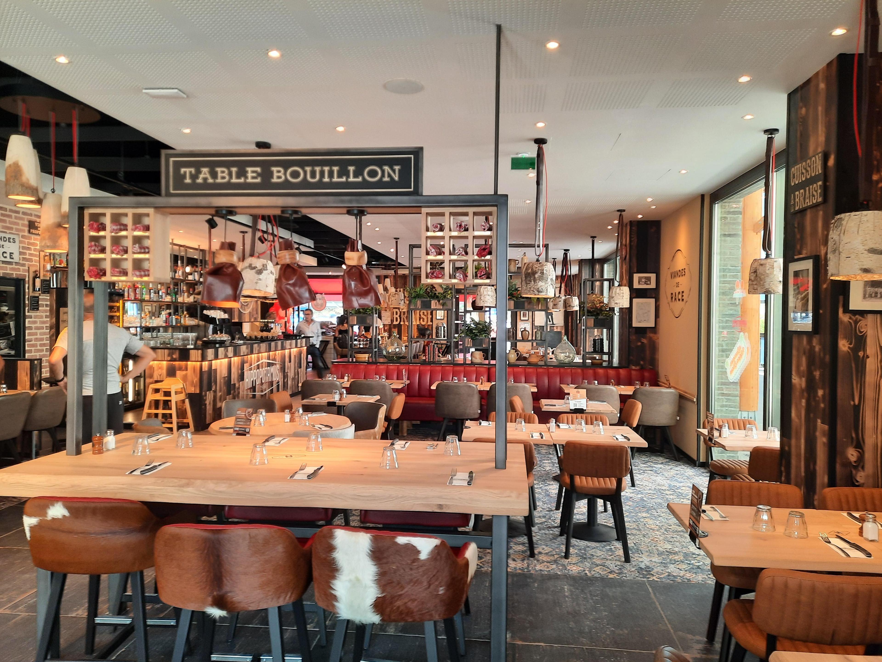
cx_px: 441
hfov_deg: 69.4
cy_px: 331
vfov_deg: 54.9
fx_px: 637
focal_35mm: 25
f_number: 2
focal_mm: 4.6
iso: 64
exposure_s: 1/50
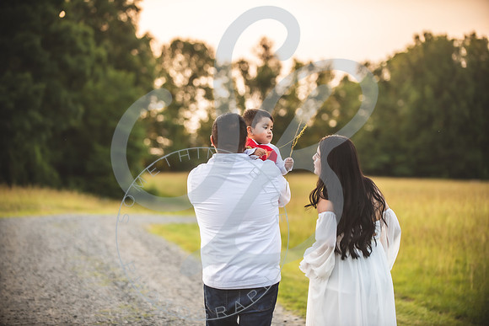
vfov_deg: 11.8
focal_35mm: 116
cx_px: 244
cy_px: 163
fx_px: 1576
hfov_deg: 17.6
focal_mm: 116
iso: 200
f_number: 2.8
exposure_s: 1/320
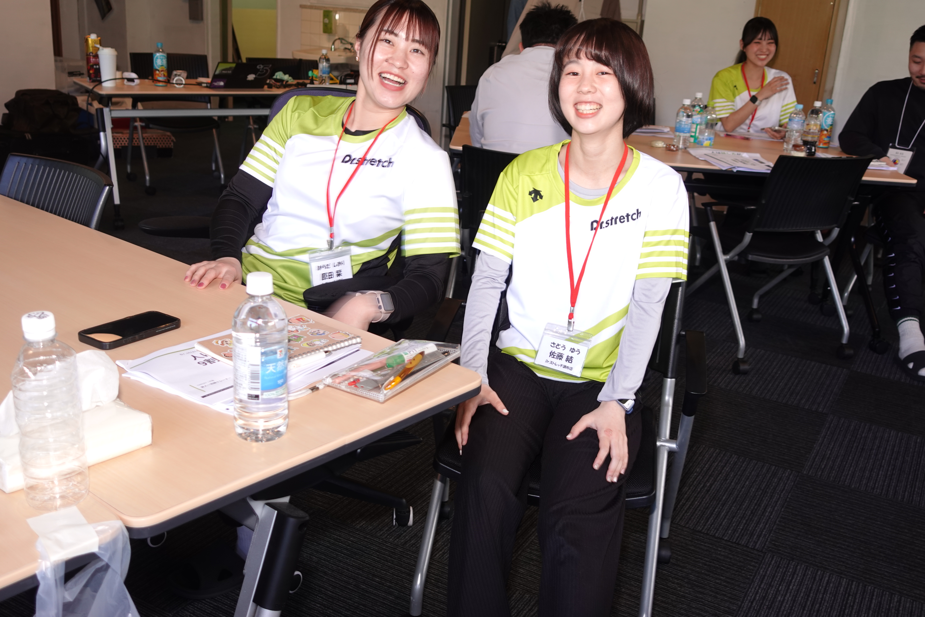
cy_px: 308
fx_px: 951
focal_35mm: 37
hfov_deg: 51.9
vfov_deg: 35.9
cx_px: 462
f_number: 2.8
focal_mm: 14.12
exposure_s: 1/30
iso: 80
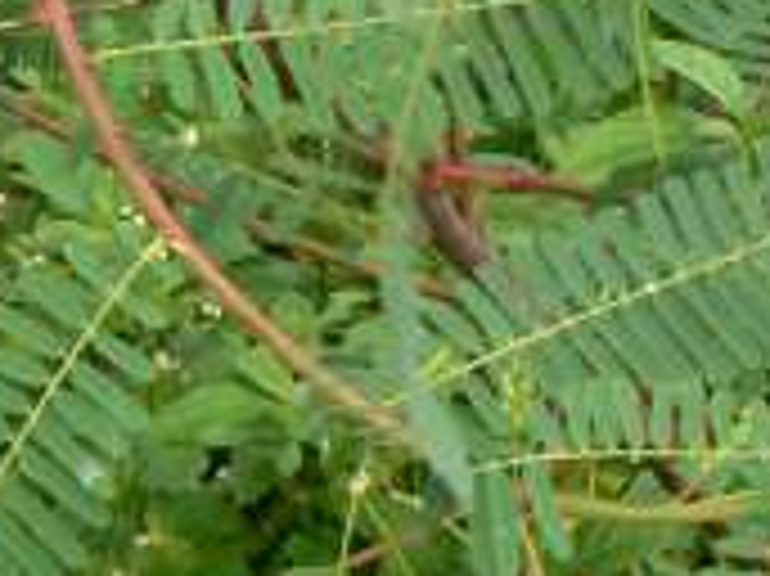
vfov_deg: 6.7
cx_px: -221
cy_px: 308
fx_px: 4912
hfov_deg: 8.8
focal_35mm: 221
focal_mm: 11.6
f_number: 4
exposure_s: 1/100
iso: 80
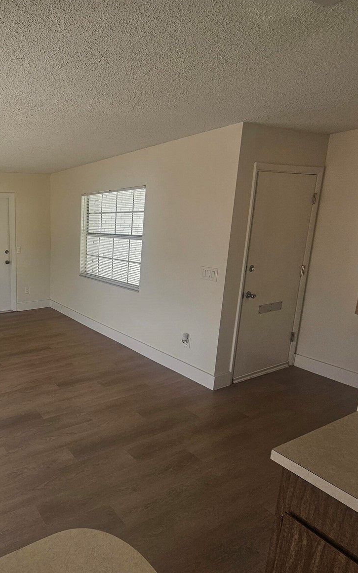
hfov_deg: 52.8
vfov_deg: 88.0
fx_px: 297
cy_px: 292
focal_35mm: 19
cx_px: 22
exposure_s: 1/242
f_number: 2.2
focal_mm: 2.2
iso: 50
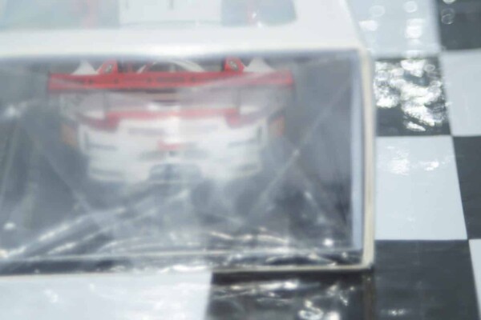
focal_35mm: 120
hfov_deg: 17.1
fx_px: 1603
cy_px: 160
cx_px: 240
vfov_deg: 11.4
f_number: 5.6
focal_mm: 80
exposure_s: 1/60
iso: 320
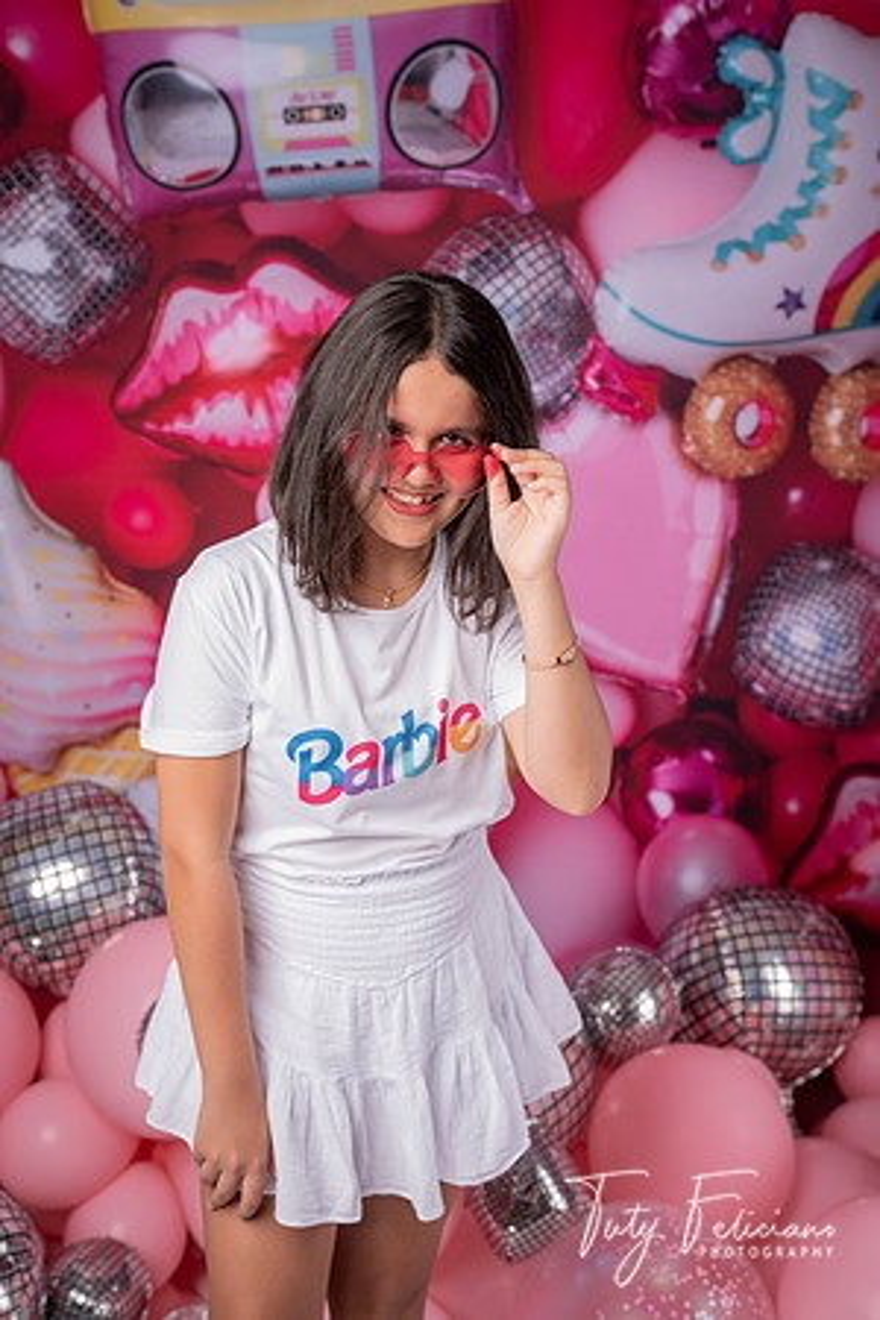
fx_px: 1577
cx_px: 440
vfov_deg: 45.4
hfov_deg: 31.2
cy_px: 660
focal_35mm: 43
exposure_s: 1/200
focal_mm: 43
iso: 125
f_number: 4
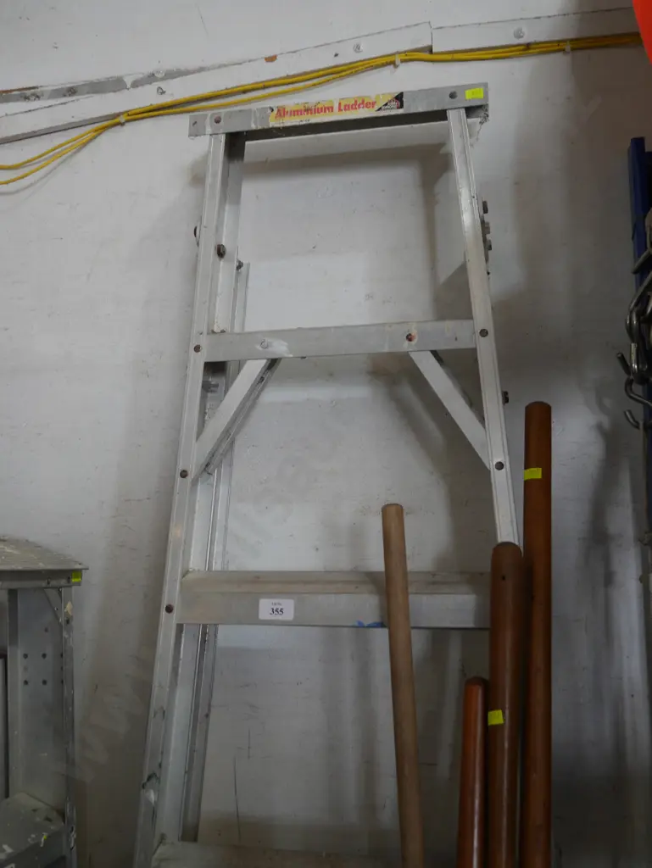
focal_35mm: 32
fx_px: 803
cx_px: 326
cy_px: 434
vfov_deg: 56.8
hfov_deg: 44.2
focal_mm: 16
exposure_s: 1/60
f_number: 3.6
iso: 250
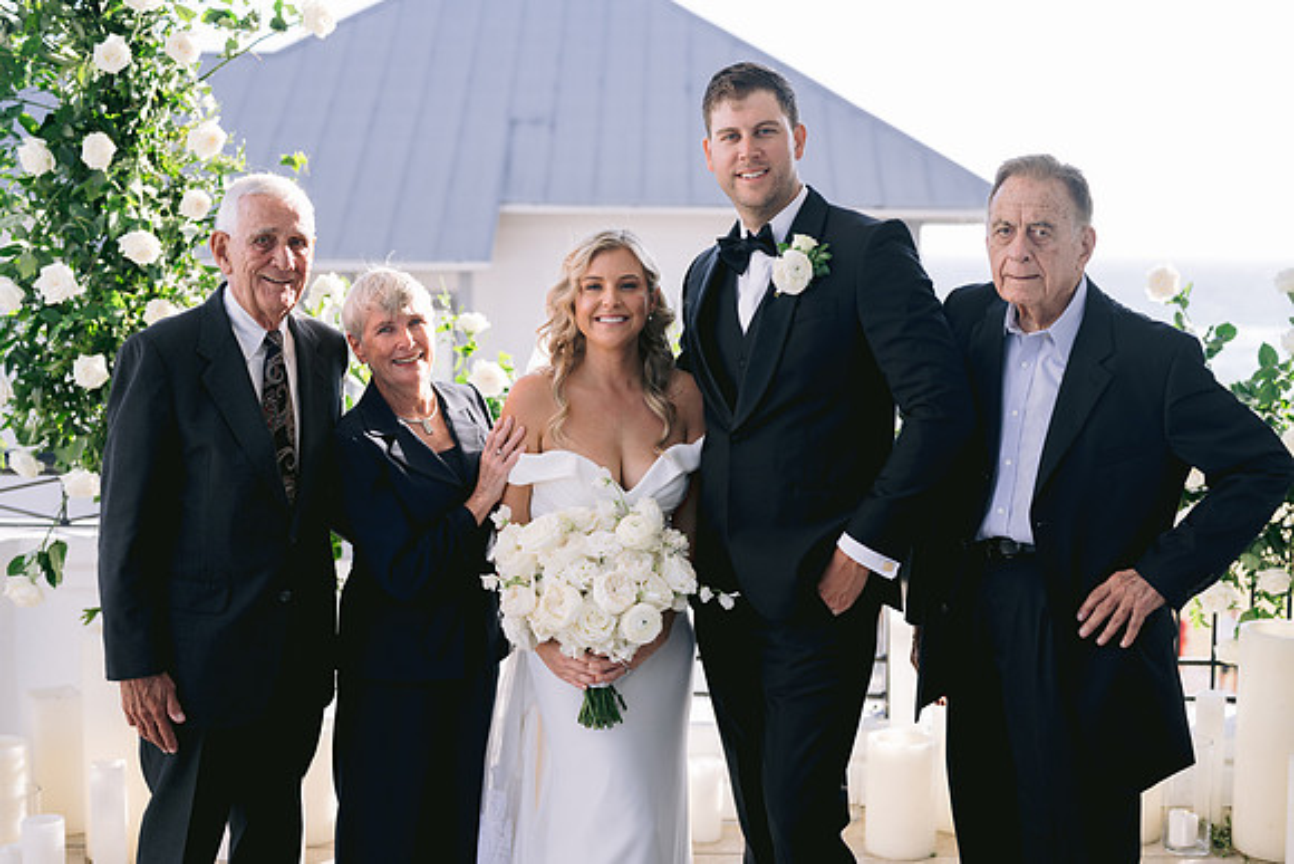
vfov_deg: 26.5
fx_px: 1830
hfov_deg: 38.9
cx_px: 647
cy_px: 432
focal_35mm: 51
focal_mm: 50
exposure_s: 1/800
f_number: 2.8
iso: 200
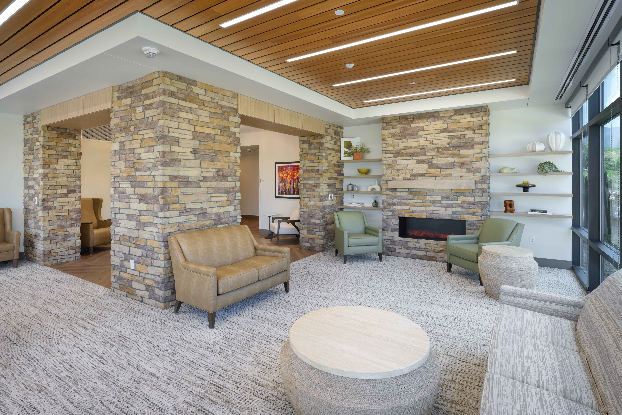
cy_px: 208
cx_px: 311
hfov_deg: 93.3
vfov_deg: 70.4
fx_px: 294
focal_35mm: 17
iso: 100
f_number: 11
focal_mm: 17
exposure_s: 1/13
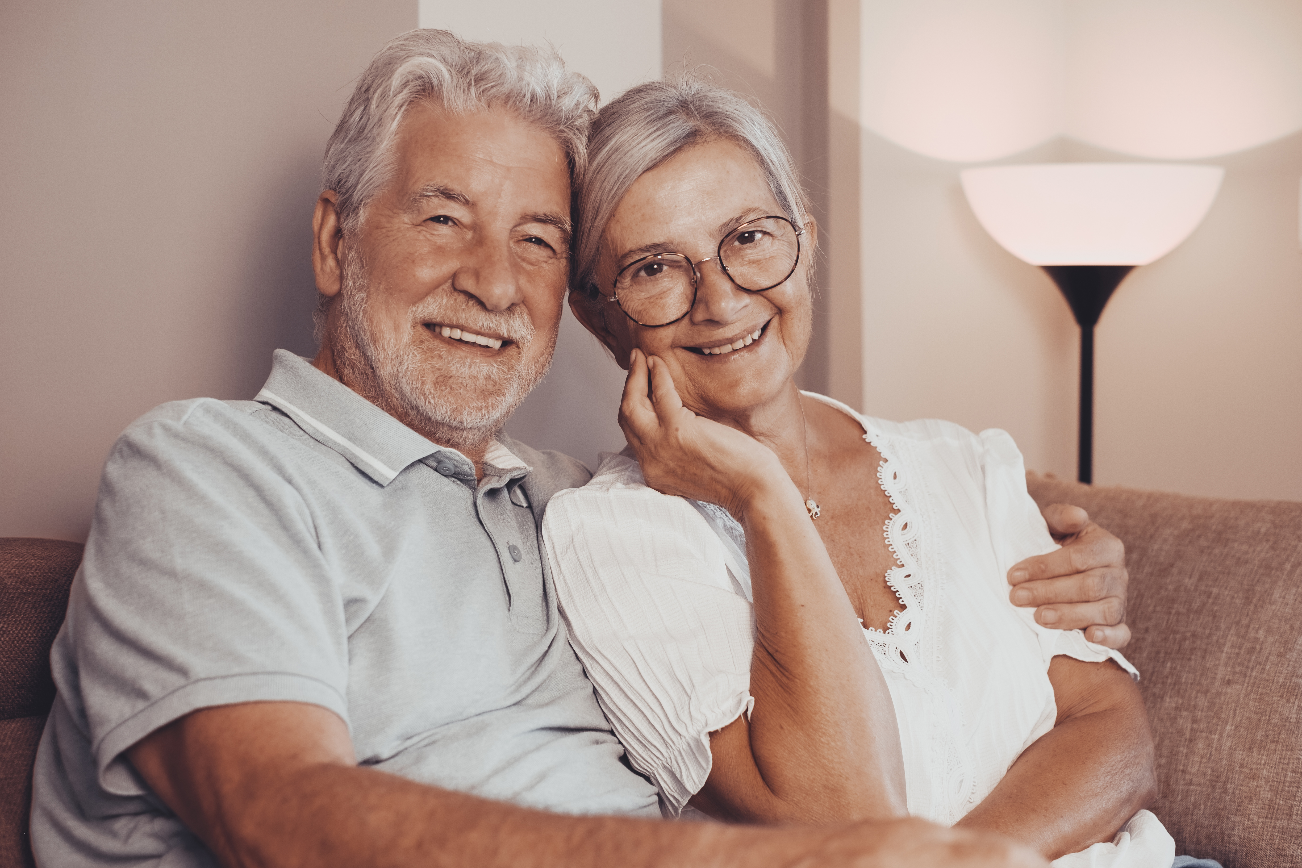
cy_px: 434
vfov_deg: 25.5
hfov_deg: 37.5
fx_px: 1917
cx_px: 651
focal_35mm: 53
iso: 250
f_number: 2.5
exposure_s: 1/60
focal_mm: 35
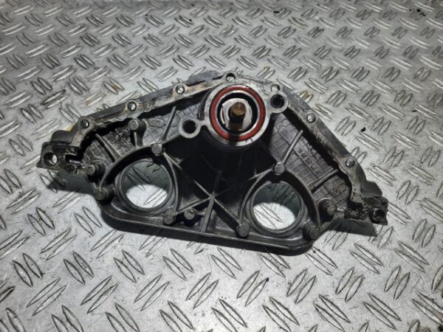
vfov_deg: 54.9
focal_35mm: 25
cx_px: 222
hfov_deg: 69.4
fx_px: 320
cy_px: 166
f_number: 2
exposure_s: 1/50
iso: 32
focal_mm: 4.6
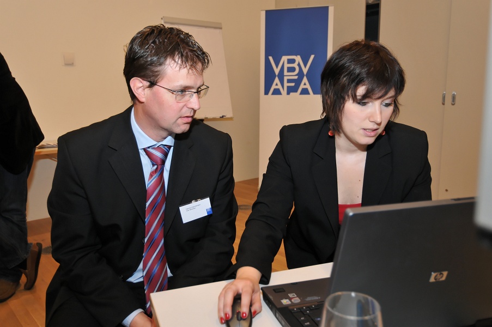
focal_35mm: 28
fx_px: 389
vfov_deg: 45.6
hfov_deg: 64.6
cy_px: 164
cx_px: 246
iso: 400
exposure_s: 1/30
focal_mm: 19
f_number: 4
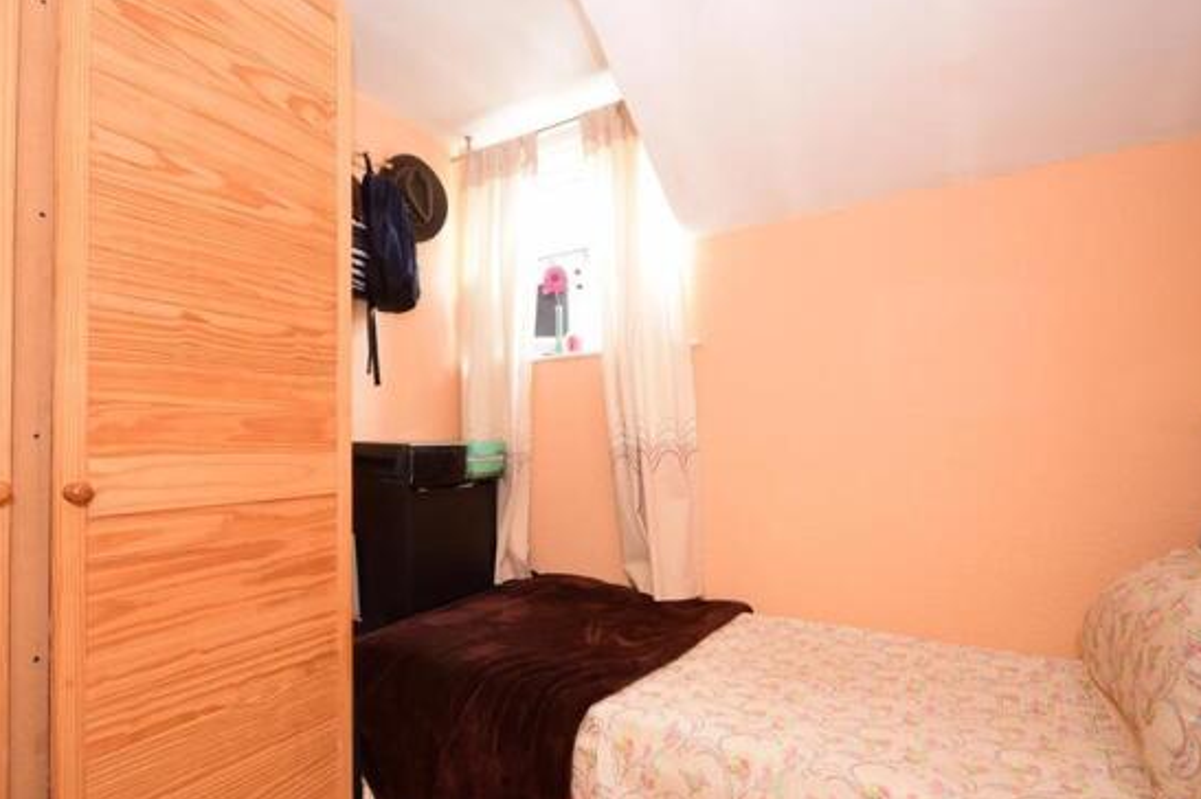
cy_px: 423
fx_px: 600
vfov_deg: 67.3
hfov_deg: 89.3
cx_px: 503
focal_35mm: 18
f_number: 8
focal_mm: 10
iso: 400
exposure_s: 1/3
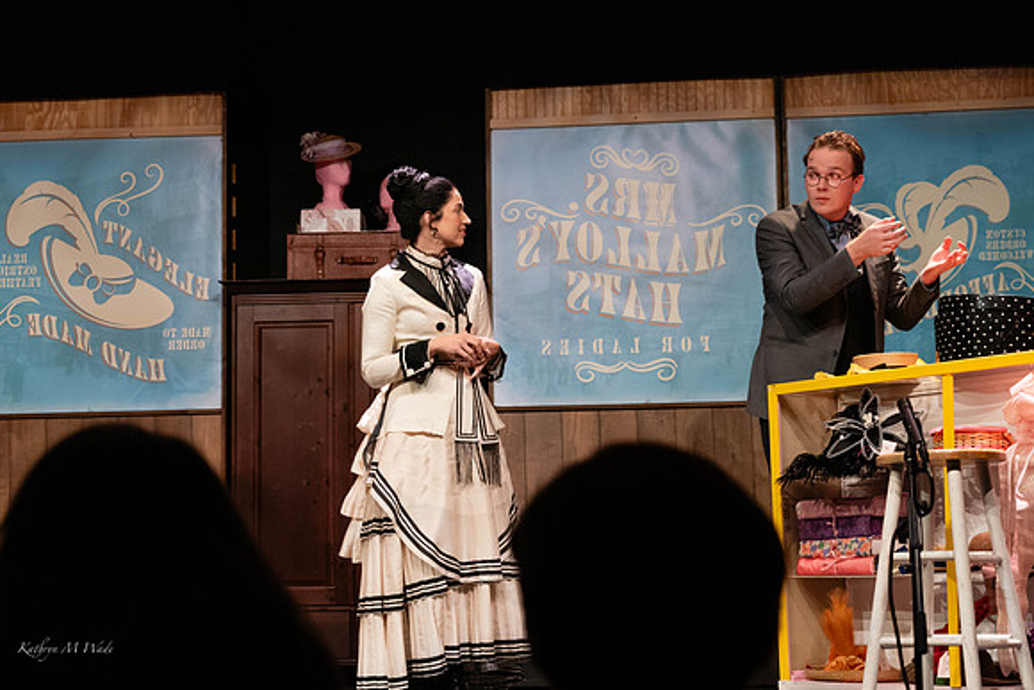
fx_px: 1840
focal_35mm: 64
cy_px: 345
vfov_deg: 21.2
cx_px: 517
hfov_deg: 31.4
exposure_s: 1/400
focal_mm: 63
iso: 4000
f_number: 5
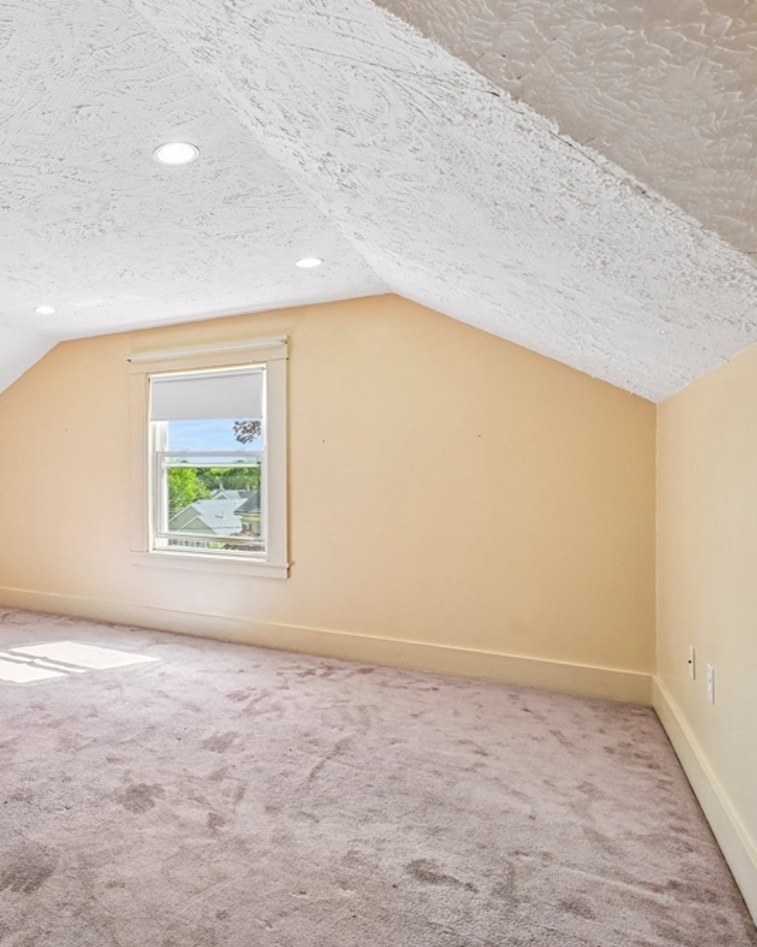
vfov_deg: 72.6
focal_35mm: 23
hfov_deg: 55.4
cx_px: 123
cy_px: 479
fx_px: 644
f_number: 8
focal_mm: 16
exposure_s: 1/160
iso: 400
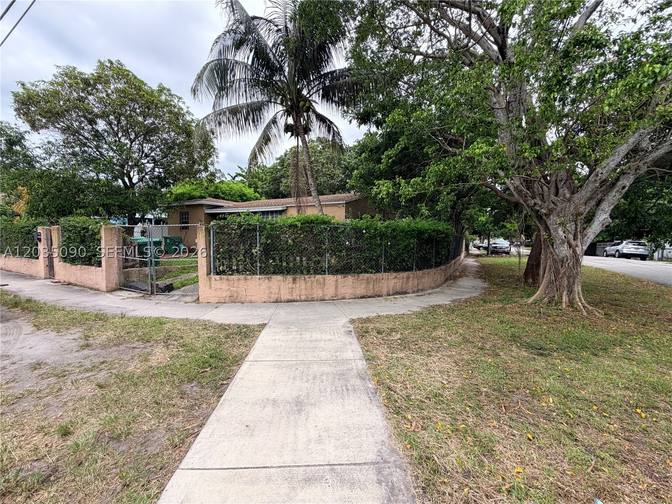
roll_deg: +0.0
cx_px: 336
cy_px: 252
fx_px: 272
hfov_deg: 102.1
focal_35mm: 14
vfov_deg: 85.7
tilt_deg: -2.5
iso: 40
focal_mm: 2.22
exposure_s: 1/770
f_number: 2.2
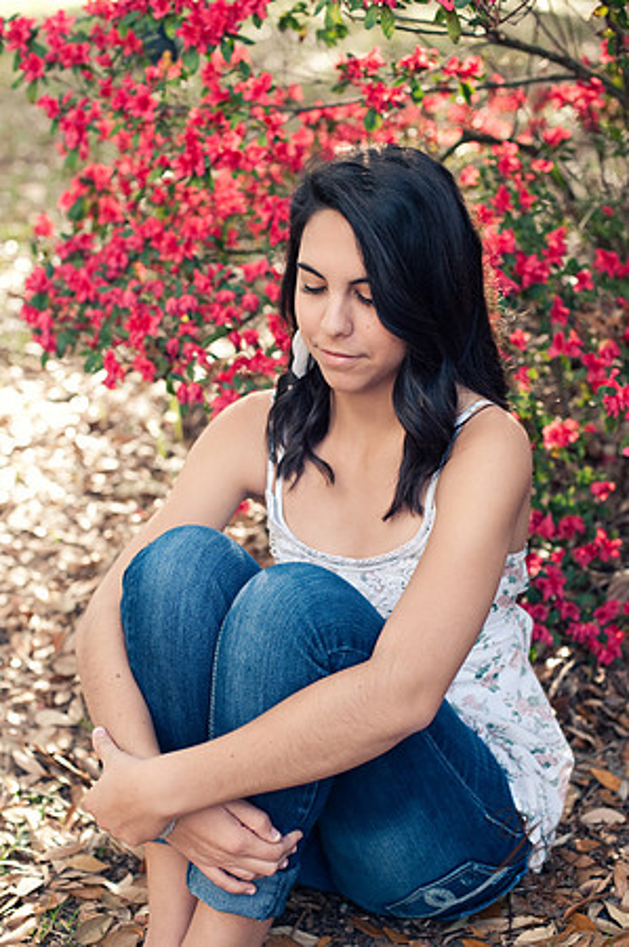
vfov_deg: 39.6
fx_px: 1313
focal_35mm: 50
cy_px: 474
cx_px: 314
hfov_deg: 26.9
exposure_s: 1/250
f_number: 3.2
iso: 200
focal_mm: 50
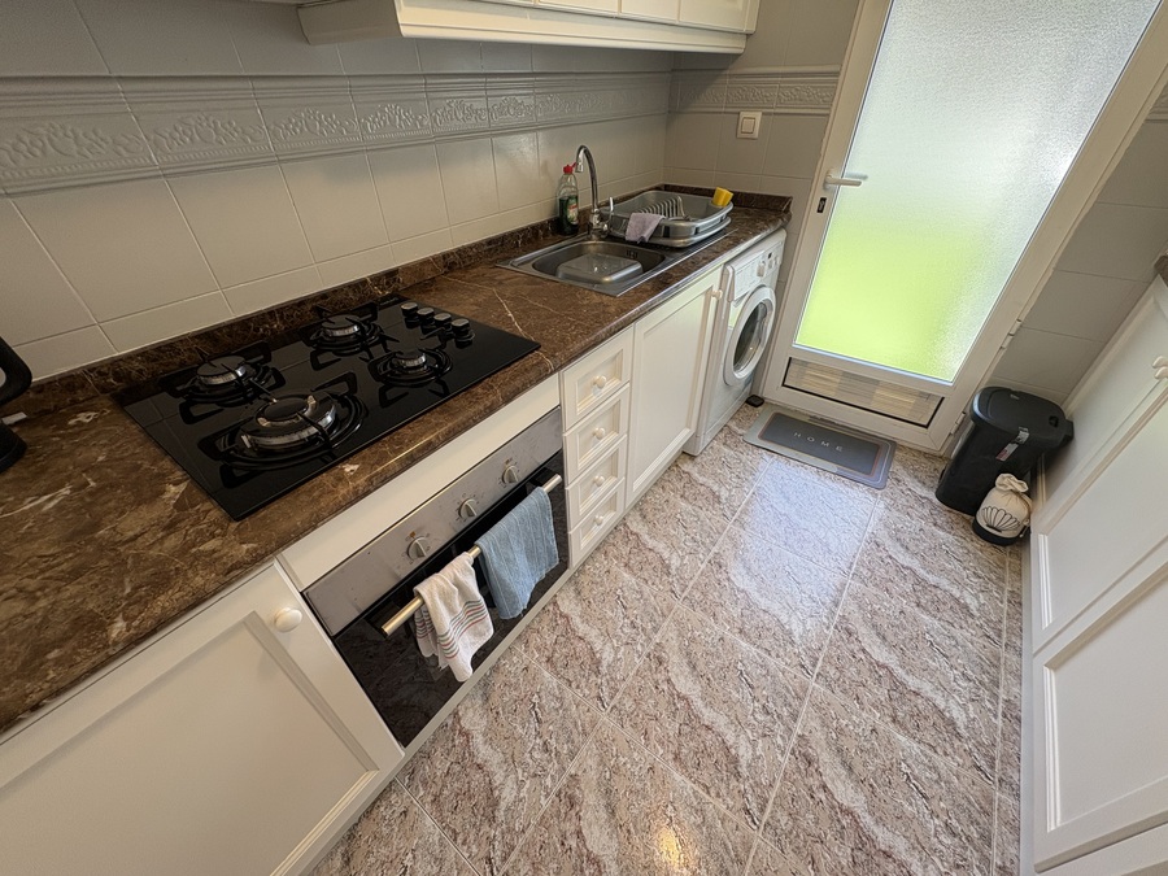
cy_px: 438
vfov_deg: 85.7
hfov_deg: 102.1
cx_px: 584
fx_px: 472
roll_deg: +2.4
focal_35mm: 14
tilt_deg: -36.6
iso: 50
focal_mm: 2.22
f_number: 2.2
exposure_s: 1/100
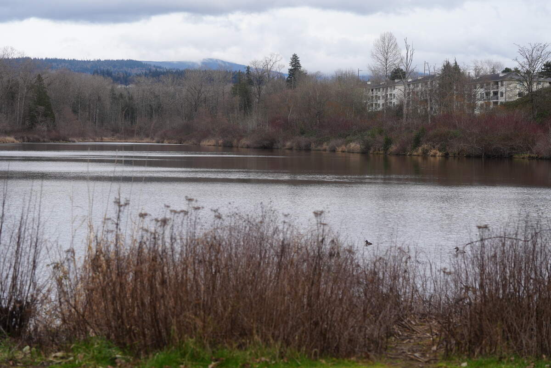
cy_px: 184
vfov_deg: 19.5
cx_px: 276
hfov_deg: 28.8
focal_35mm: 70
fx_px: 1071
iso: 100
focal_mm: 70
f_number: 4.5
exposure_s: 1/80
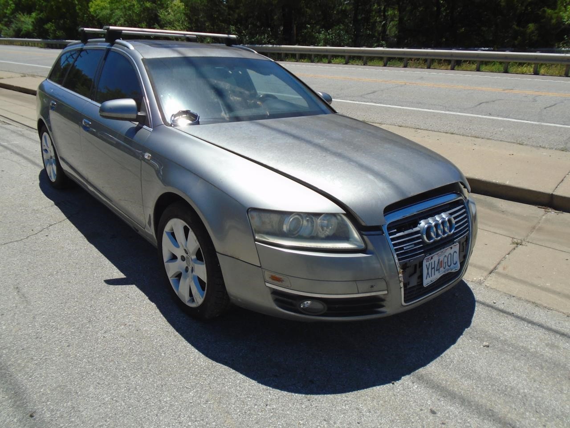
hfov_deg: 67.3
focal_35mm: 26
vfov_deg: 53.1
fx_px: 428
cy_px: 214
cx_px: 285
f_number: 8
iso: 100
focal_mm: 4.6
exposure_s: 1/250
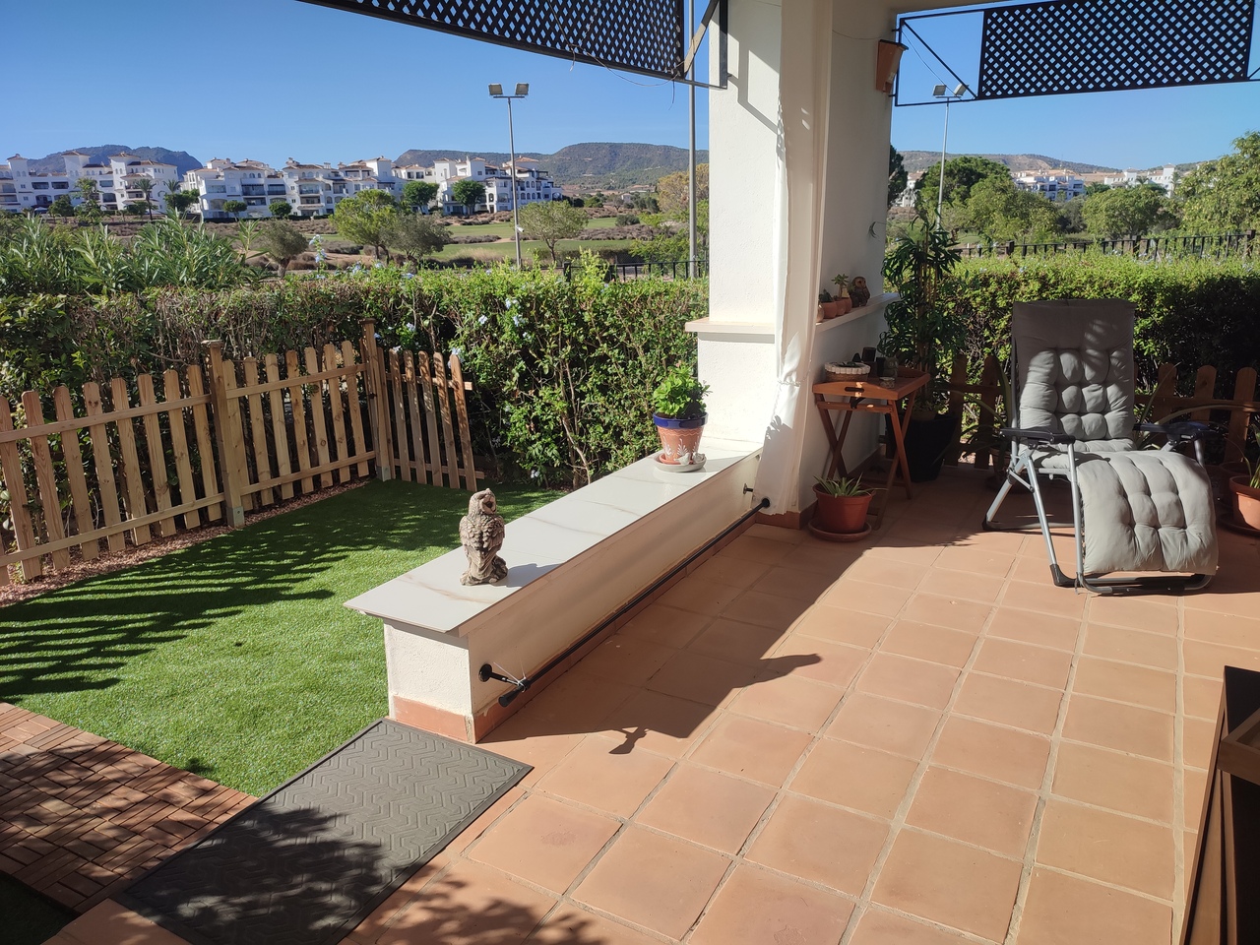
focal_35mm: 25
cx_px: 630
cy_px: 472
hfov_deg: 69.4
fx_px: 910
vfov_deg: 54.9
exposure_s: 1/901
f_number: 1.9
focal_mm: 6.04
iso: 50
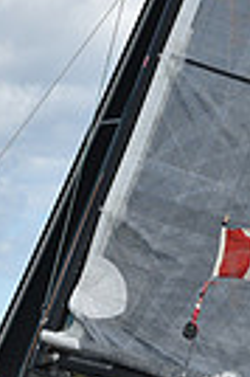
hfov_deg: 3.4
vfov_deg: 5.2
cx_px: 79
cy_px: 421
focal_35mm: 399
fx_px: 4167
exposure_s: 1/1250
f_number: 8
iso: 320
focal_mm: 92
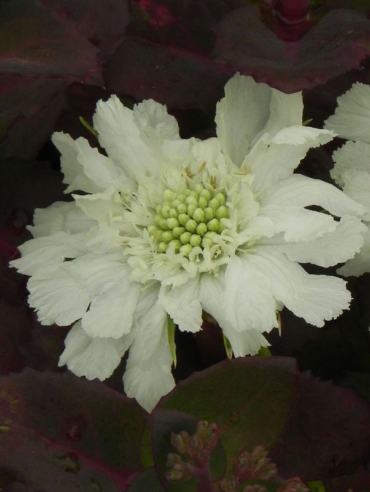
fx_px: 3015
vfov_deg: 9.3
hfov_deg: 7.0
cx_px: 185
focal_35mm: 212
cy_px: 246
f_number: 8
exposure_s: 1/400
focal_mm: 37.7
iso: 160
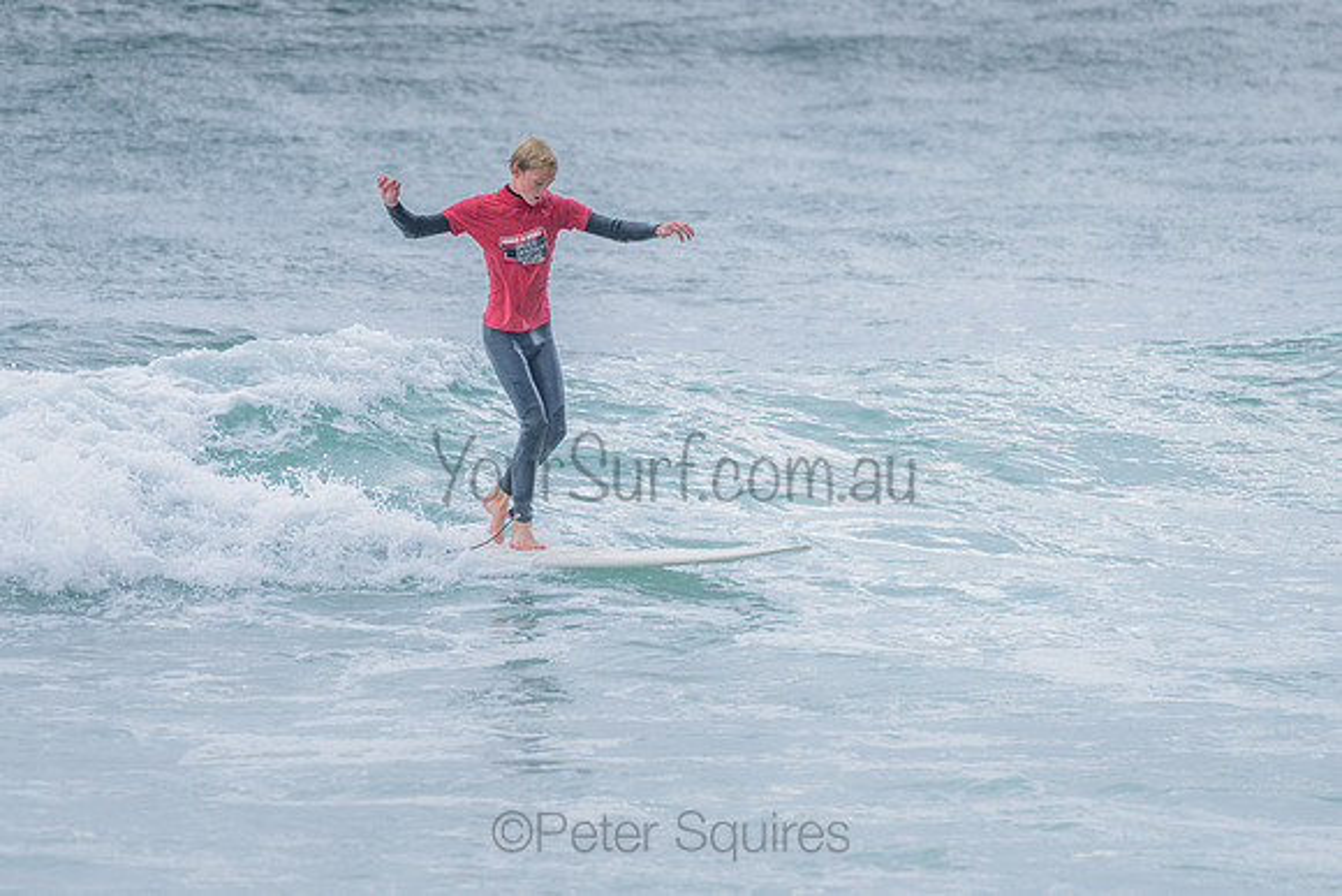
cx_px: 547
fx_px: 22857
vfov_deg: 2.2
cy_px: 392
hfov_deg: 3.4
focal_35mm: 613
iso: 1100
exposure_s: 1/2000
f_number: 5.6
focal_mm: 500
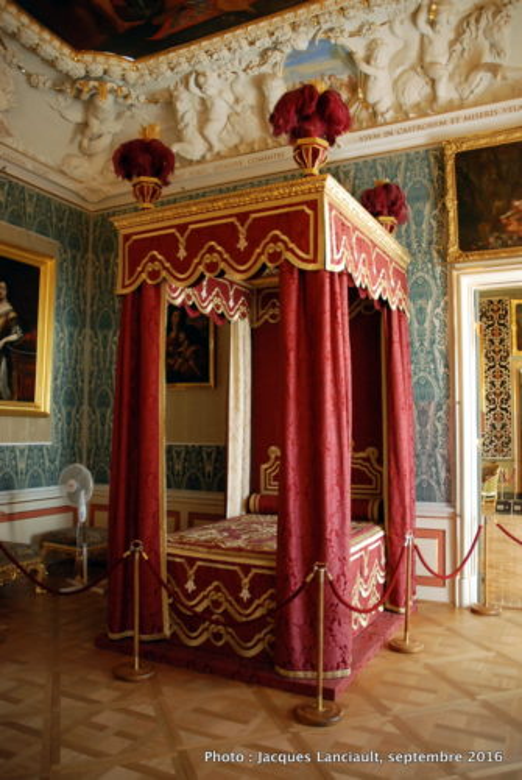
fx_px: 585
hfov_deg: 48.1
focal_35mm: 27
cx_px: 261
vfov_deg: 67.3
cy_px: 390
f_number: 3.5
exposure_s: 1/8
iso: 1000
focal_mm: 18
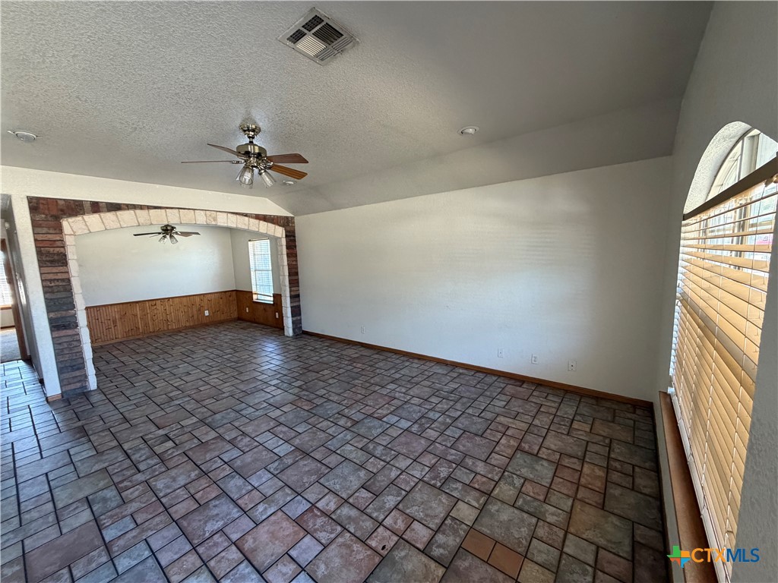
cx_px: 389
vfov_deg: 85.7
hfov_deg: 102.1
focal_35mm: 14
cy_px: 292
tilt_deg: -7.5
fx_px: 315
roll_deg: +1.9
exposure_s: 1/70
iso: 320
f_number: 2.2
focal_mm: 2.22
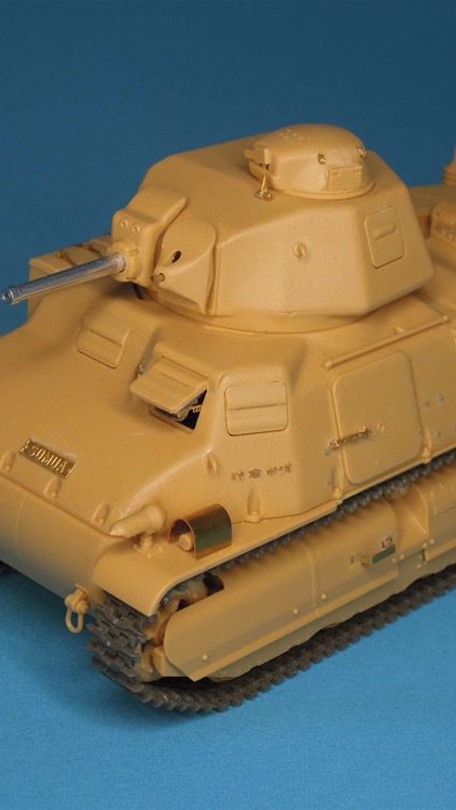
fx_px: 2192
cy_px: 405
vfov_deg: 20.9
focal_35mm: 102
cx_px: 279
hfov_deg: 11.9
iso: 360
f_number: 4
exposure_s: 1/250
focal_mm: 12.5
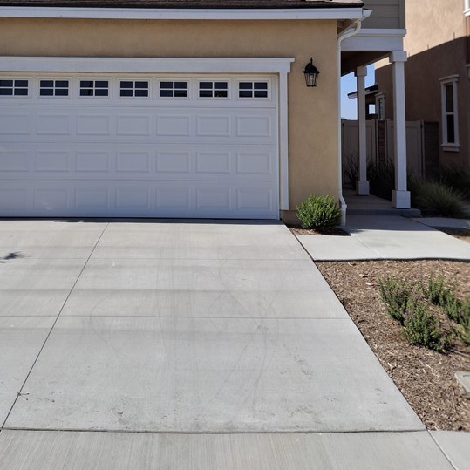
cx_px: 174
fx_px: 645
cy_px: 88
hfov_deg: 39.7
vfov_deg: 38.4
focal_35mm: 42
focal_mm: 4.69
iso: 32
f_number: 1.8
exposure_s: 1/1361
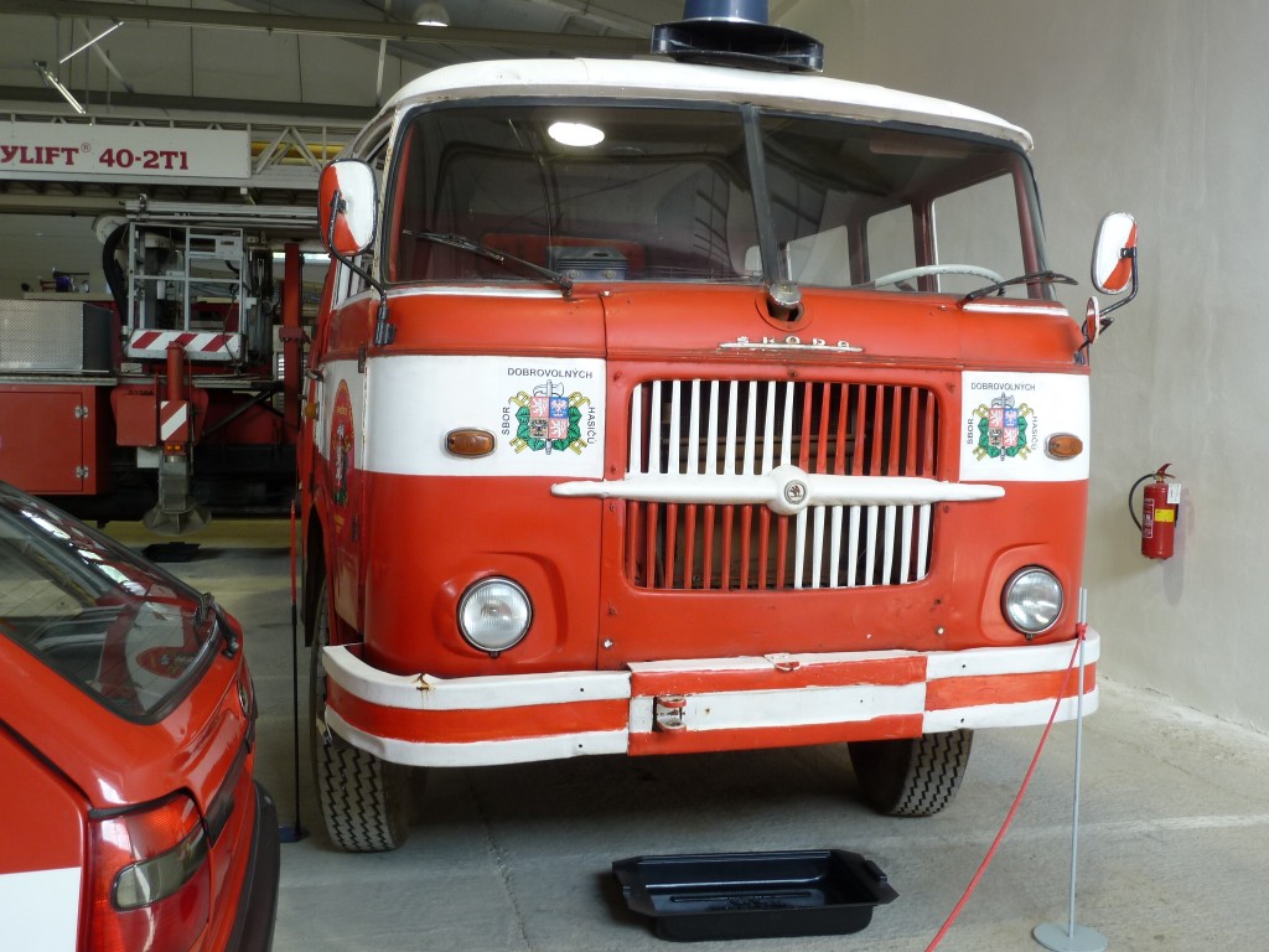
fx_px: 1283
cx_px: 634
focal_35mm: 35
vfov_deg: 40.7
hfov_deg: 52.6
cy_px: 476
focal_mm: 5.7
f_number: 3.5
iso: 100
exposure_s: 1/30
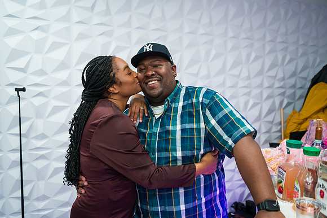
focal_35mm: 32
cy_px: 109
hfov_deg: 58.7
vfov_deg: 41.1
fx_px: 290
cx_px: 164
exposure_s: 1/200
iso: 1000
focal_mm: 32
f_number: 3.2
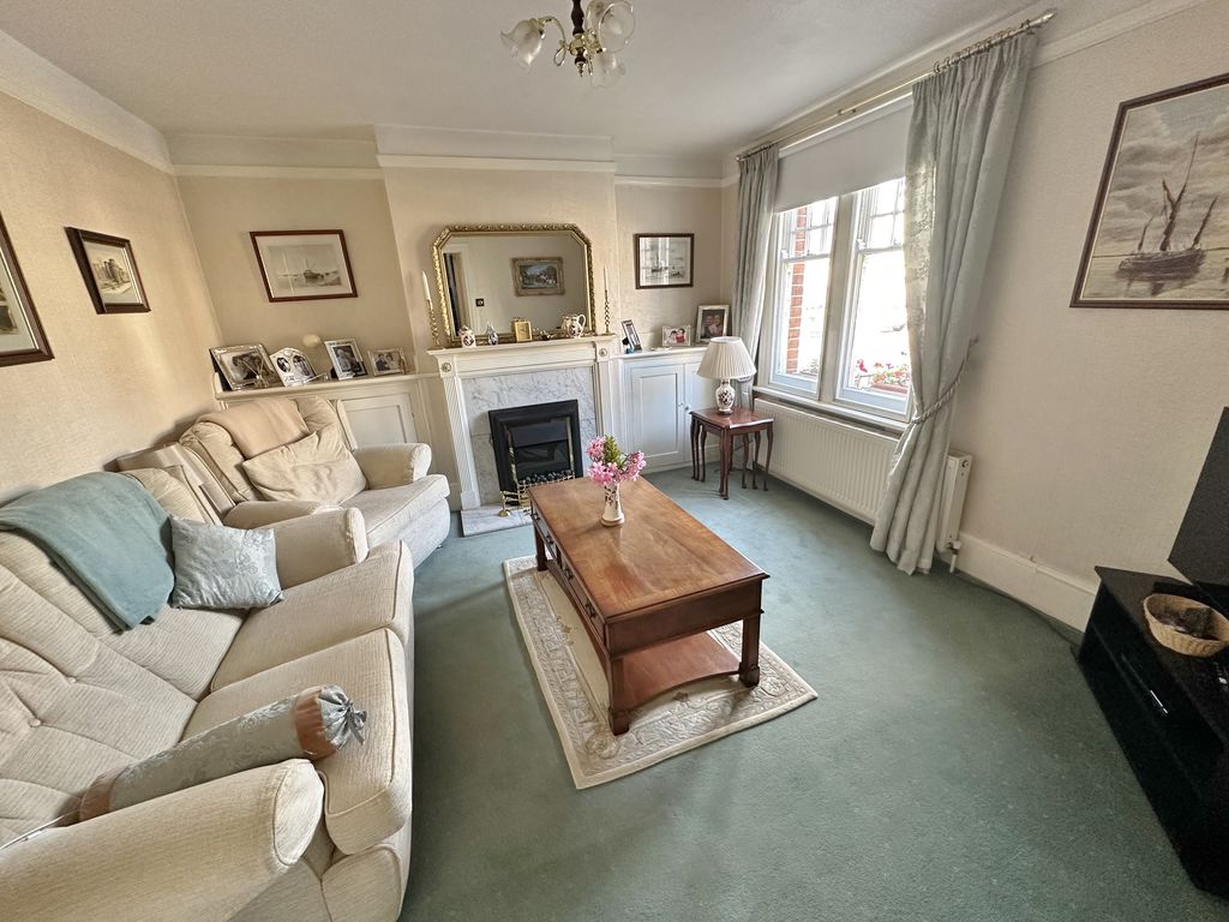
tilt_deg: -18.3
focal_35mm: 14
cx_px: 614
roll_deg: +3.3
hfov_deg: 102.1
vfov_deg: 85.7
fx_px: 497
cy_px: 461
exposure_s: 1/99
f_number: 2.2
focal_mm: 2.22
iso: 250
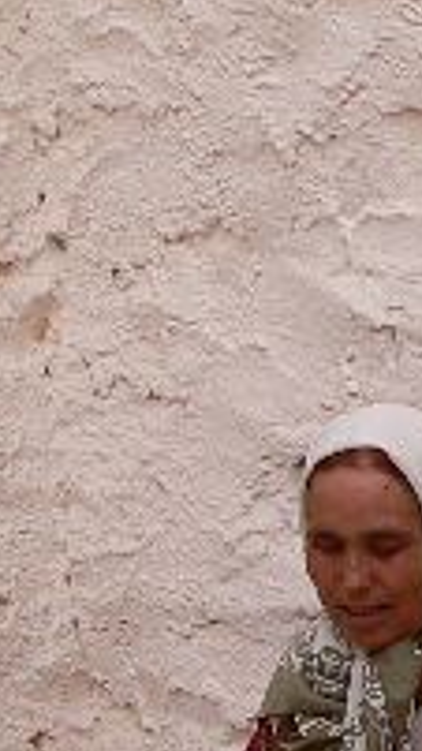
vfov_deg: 13.5
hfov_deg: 7.8
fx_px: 3105
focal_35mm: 156
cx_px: 202
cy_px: 811
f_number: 4
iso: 80
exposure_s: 1/500
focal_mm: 6
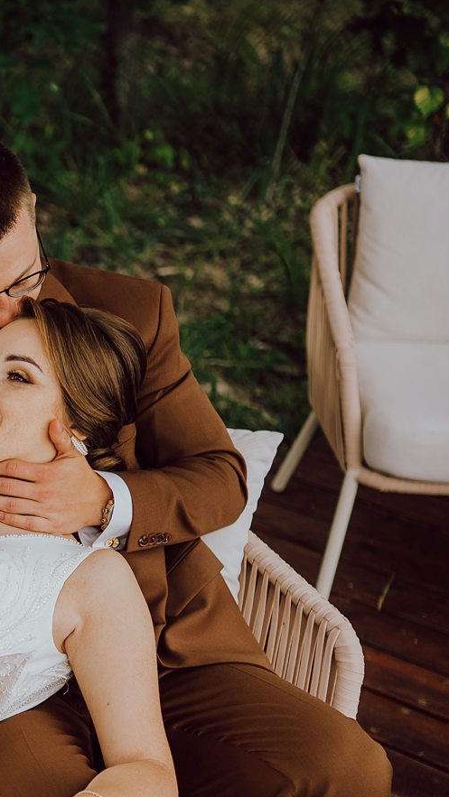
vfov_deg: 24.7
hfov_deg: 13.0
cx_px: -327
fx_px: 1798
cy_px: 611
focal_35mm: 85
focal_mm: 35
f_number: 1.8
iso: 100
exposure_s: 1/400
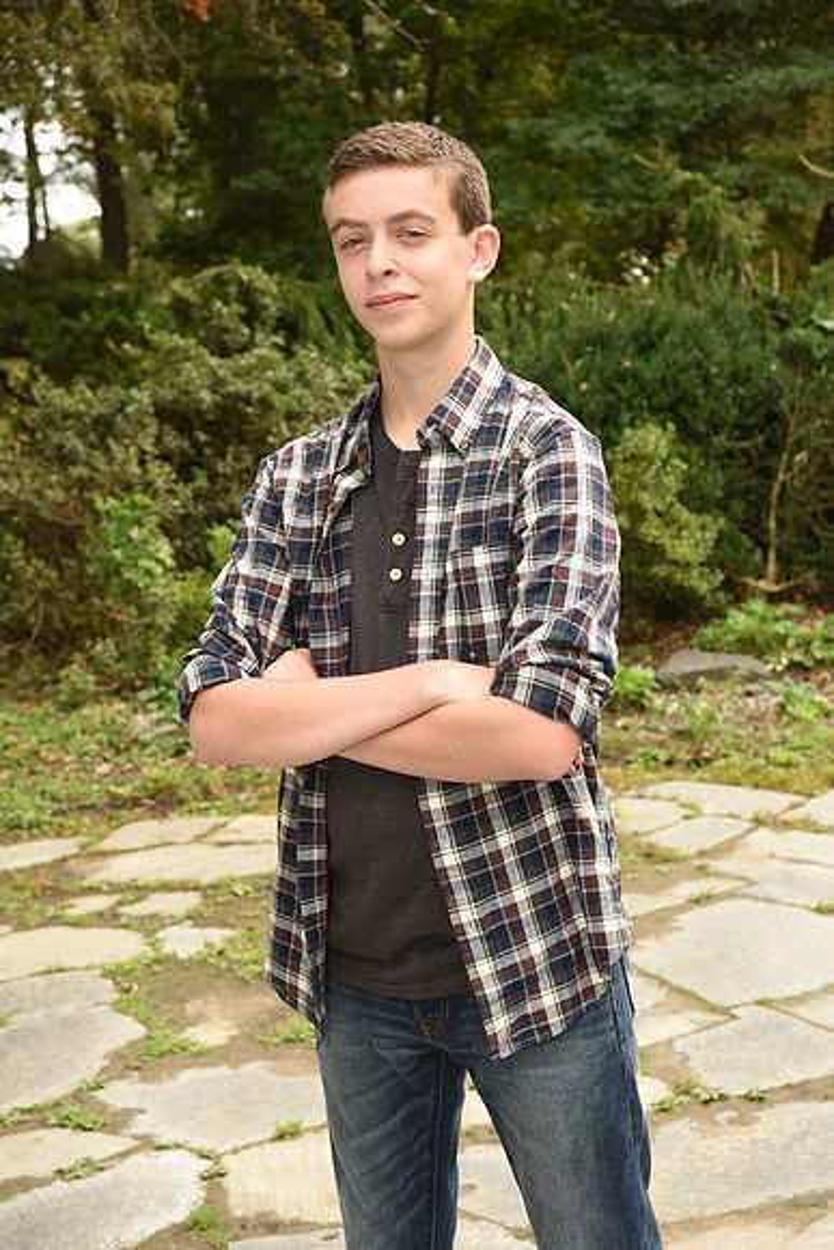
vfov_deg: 36.2
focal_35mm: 55
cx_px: 417
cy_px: 625
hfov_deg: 24.6
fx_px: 1910
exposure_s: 1/250
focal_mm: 55
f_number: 7.1
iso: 500
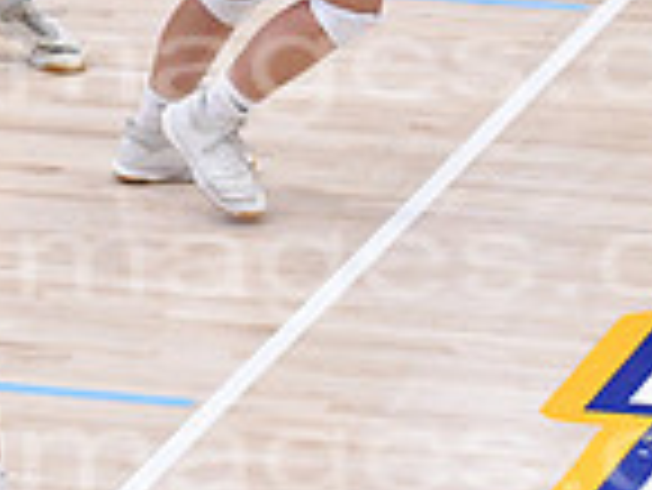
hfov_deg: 4.2
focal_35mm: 474
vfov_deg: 3.1
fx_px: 8935
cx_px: -99
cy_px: -29
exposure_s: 1/1000
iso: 6400
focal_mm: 82
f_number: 3.2
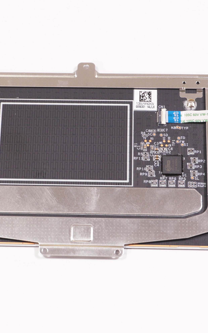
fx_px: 880
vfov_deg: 21.4
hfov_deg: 13.5
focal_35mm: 97
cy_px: 166
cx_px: 75
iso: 800
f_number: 6.3
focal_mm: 42
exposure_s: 1/100
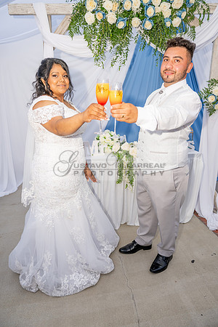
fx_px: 218
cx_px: 109
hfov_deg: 53.1
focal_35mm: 24
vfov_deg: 73.7
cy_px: 164
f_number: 3.2
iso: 250
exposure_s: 1/100
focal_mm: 24
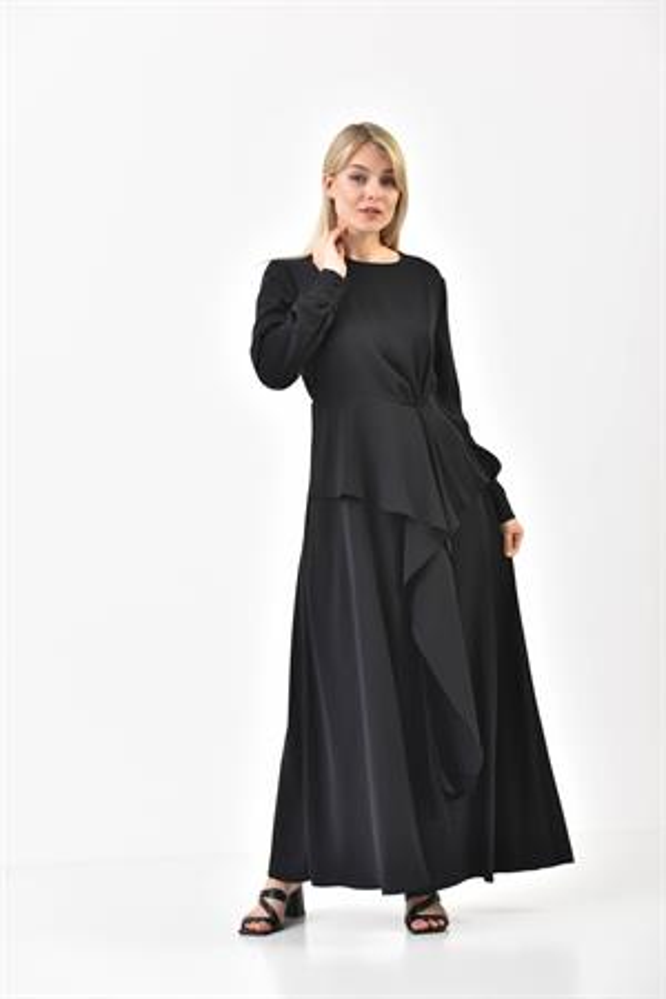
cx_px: 333
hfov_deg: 19.5
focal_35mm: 70
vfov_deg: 28.8
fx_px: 1942
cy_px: 500
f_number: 6.3
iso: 100
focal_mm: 70
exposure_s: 1/160
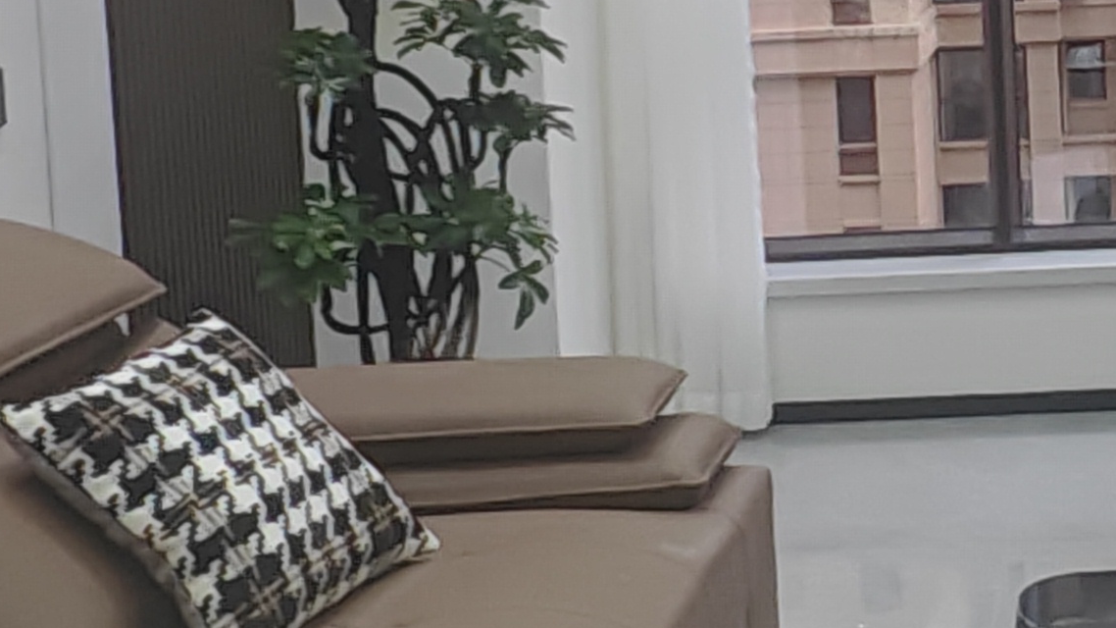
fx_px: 2426
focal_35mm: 82
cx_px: 1173
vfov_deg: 14.5
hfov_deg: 24.5
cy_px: -27
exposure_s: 1/50
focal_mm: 1.82
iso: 125
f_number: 2
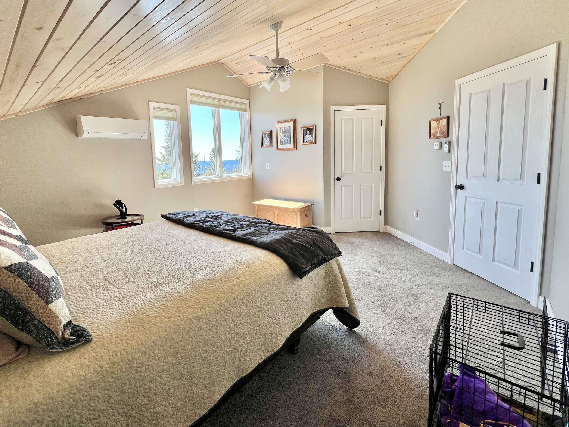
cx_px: 247
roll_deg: +2.9
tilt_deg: -6.2
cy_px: 186
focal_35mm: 15
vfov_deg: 81.4
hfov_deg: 97.6
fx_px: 247
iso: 32
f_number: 1.8
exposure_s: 1/168
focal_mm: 1.57
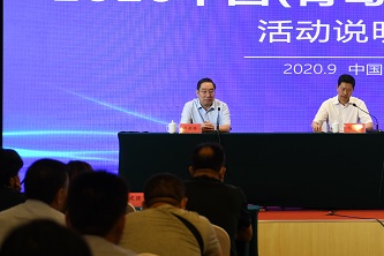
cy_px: 92
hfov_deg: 16.2
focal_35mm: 125
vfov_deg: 11.0
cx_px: 352
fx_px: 1333
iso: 320
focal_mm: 52
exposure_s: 1/80
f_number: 2.8
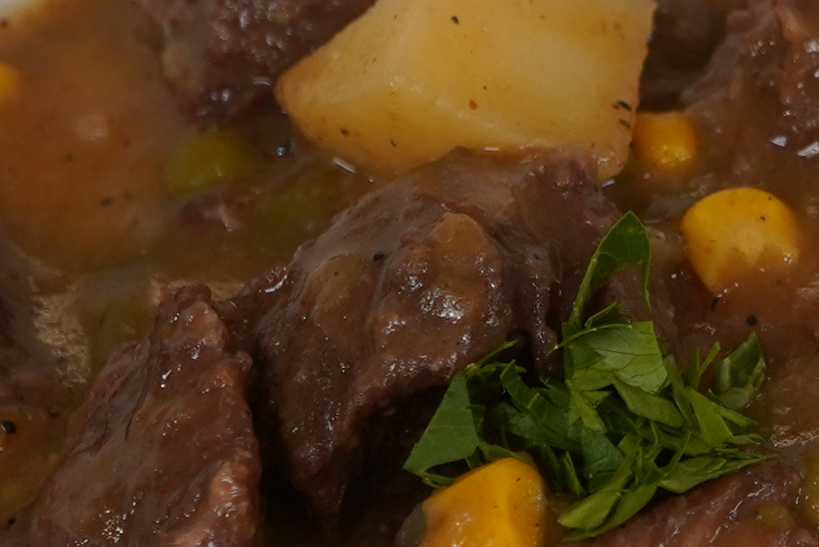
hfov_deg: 8.9
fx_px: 5143
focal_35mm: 226
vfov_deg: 6.1
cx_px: 1129
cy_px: 283
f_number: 4
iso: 320
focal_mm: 30
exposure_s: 1/160
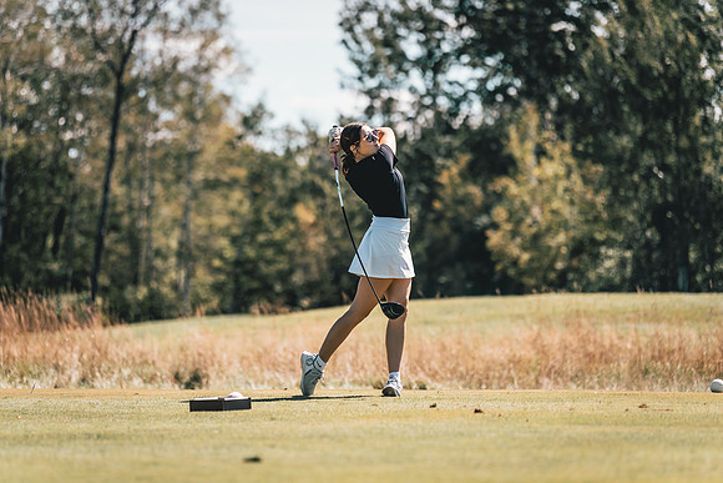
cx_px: 351
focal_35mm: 182
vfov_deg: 7.6
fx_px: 3654
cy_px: 247
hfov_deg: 11.3
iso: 400
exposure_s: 1/5000
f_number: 2.8
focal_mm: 150
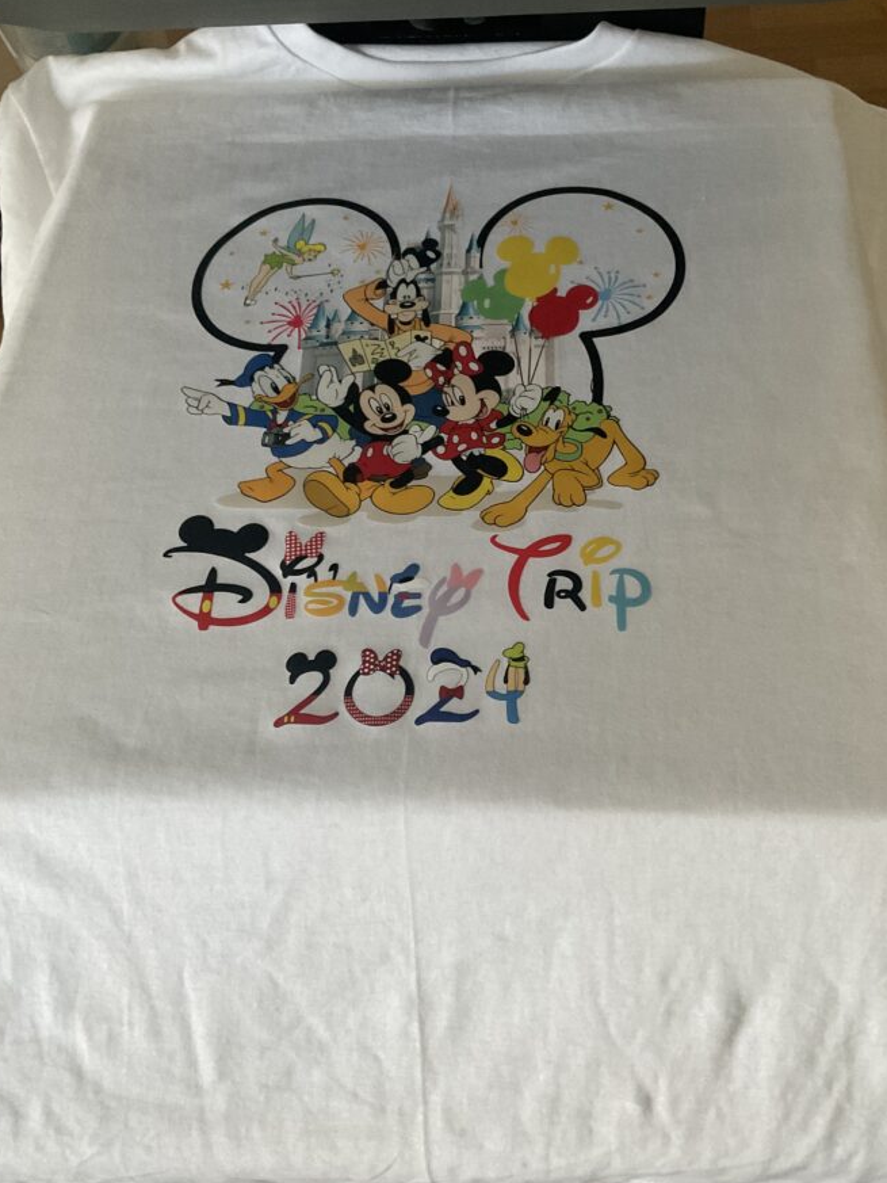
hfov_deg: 41.7
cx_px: 501
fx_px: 1161
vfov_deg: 53.8
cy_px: 524
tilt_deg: -56.9
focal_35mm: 34
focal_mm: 3
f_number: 1.8
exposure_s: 1/53
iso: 320
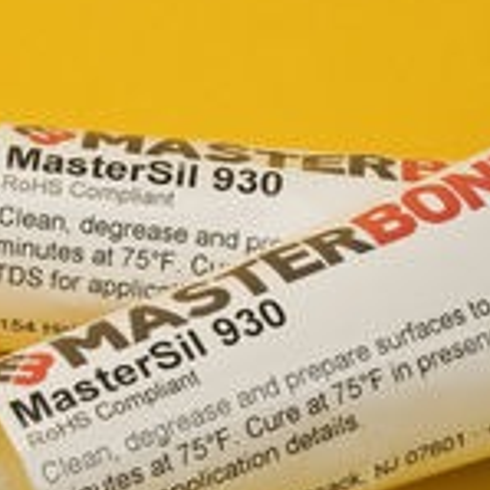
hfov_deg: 7.5
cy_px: 288
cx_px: 395
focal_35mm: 234
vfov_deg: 7.5
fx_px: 3754
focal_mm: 55
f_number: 13
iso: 3200
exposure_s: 1/400
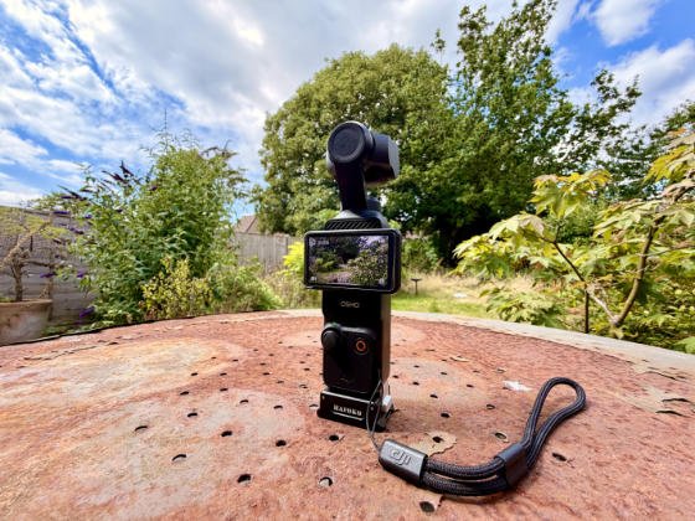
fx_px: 281
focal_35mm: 14
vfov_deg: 85.7
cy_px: 260
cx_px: 348
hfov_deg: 102.1
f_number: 2.2
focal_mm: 2.2
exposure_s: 1/357
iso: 50
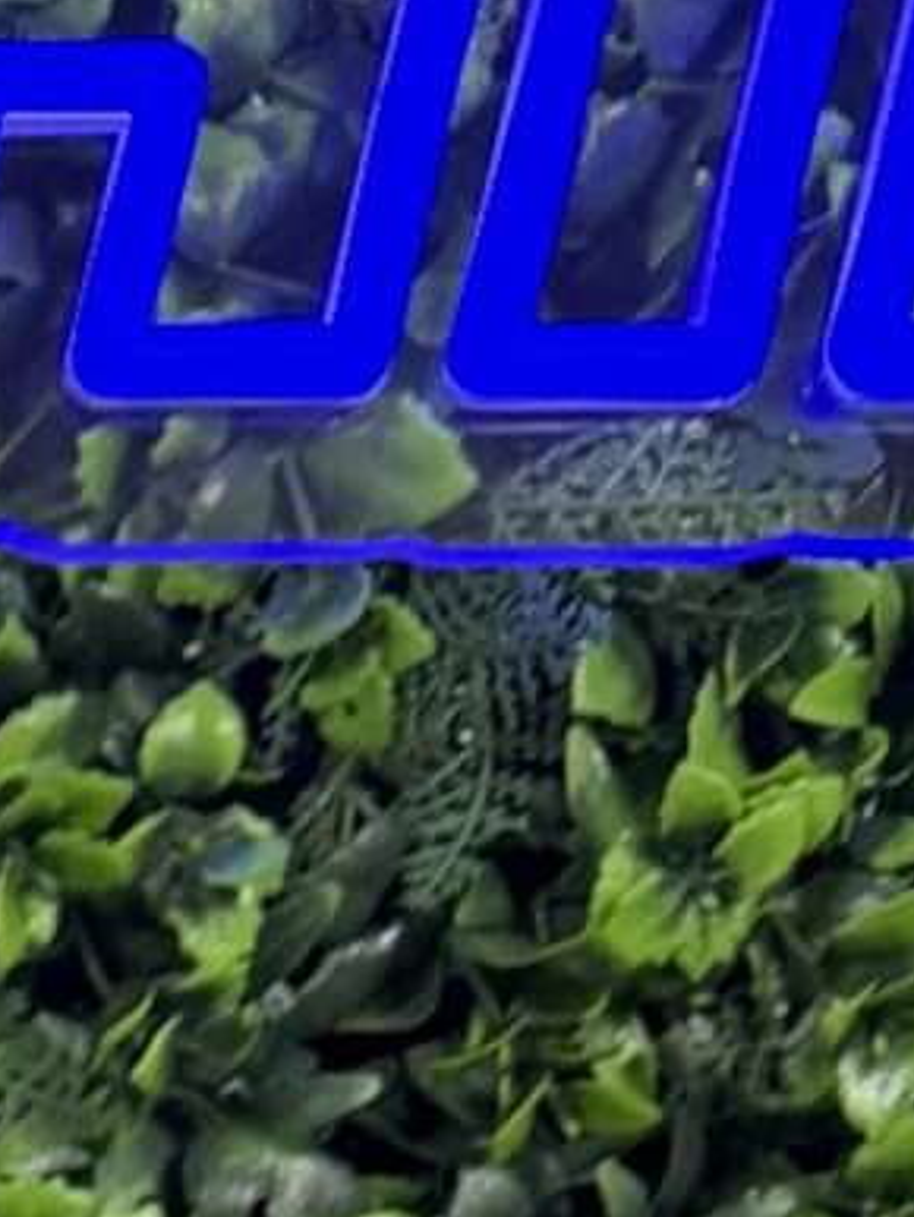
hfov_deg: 8.1
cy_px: 3061
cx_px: -1784
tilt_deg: -4.7
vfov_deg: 10.4
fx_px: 5591
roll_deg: +2.0
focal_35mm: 159
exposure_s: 1/63
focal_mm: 6.76
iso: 160
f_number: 1.78
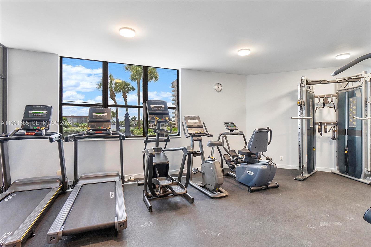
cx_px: 186
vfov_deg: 67.4
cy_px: 124
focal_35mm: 18
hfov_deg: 90.0
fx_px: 185
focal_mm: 12
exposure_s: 1/40
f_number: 7.1
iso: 250
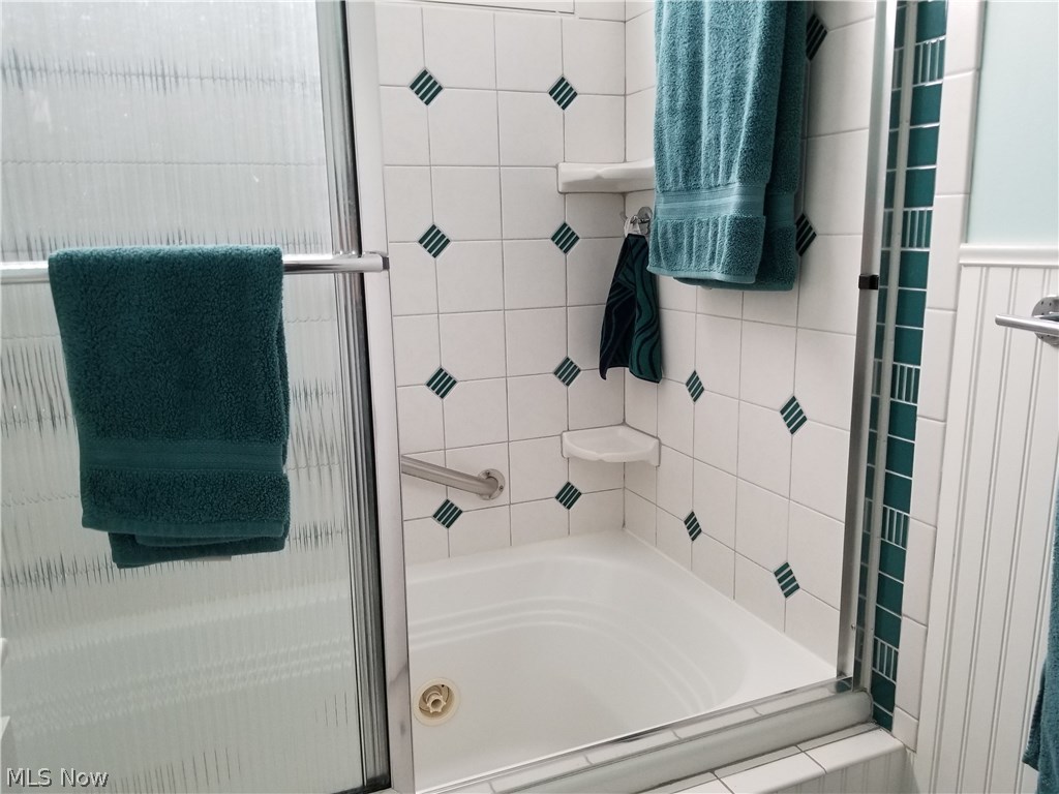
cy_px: 397
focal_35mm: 26
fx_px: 795
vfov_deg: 53.1
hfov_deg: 67.3
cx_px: 530
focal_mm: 4.3
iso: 200
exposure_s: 1/33
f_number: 1.7
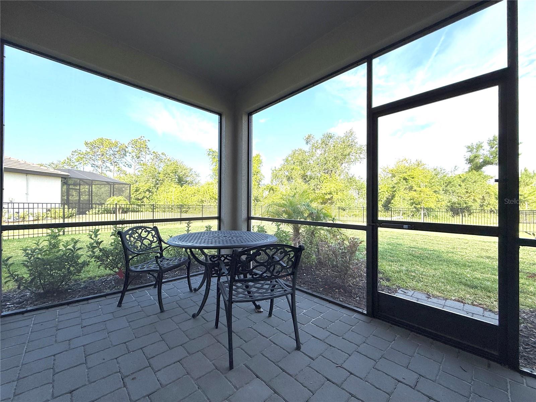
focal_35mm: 14
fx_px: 217
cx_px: 268
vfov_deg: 85.7
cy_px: 201
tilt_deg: +0.3
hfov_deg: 102.1
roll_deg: +0.2
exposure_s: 1/451
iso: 50
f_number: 2.2
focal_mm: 2.22
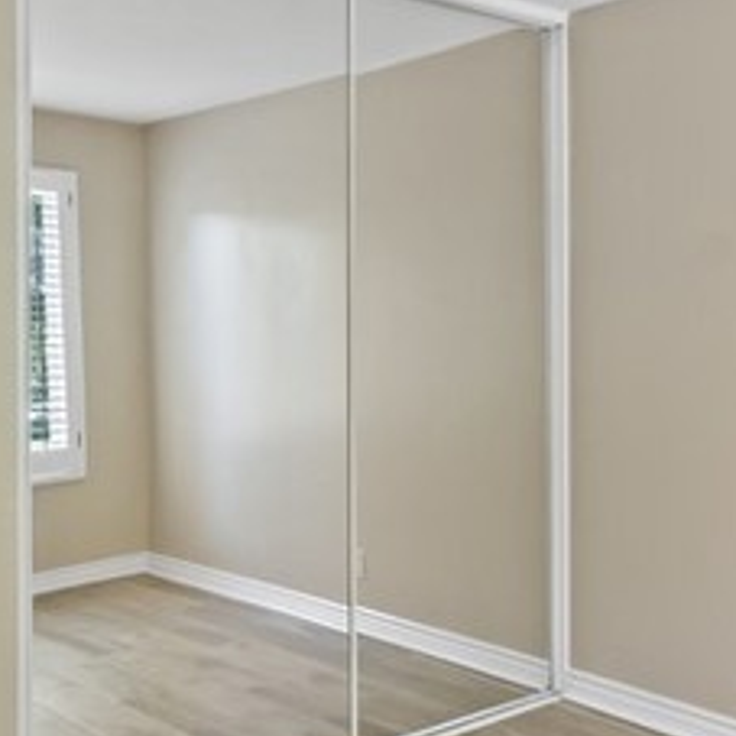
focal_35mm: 46
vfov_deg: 36.7
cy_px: 321
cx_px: 655
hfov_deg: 34.8
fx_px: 1107
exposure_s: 1/2.5
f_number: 8
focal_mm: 12
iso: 1250
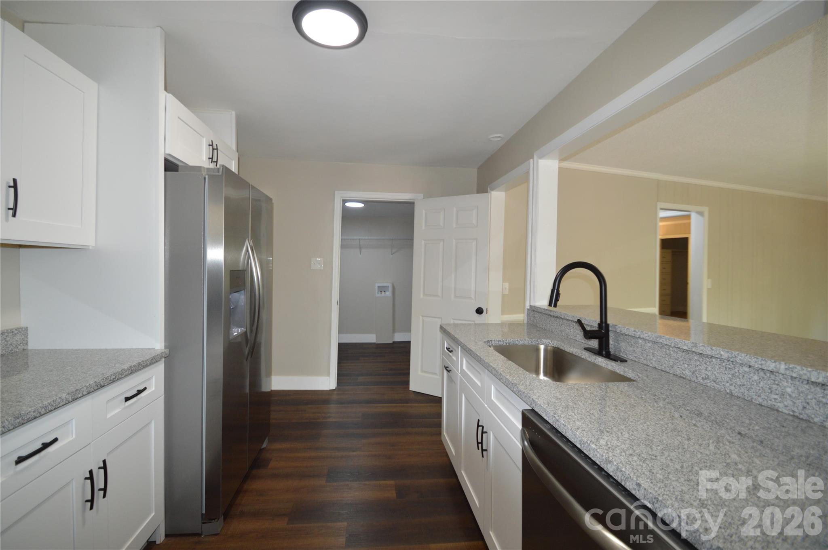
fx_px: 345
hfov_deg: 100.4
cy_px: 275
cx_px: 414
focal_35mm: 15
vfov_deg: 77.2
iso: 400
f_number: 4
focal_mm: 10
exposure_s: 1/60
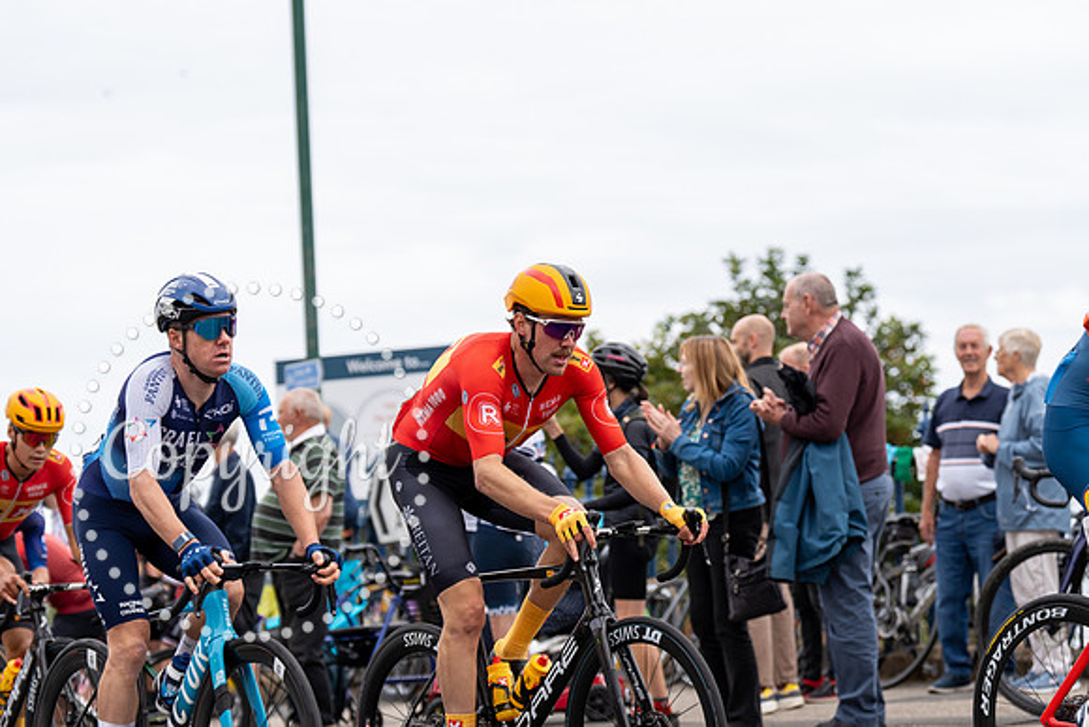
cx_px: 544
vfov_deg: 13.7
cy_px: 364
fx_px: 3026
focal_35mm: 100
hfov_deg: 20.4
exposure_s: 1/1000
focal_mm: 100
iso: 320
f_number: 3.5
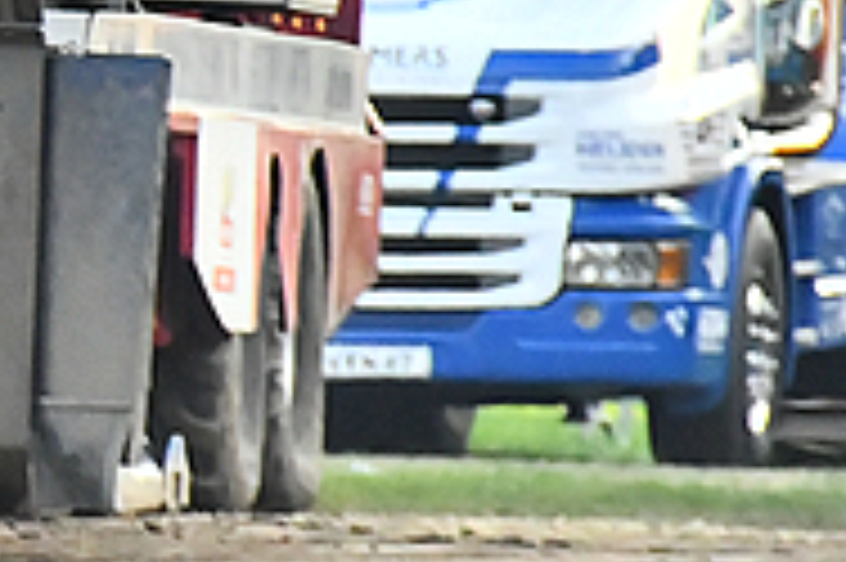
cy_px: 52
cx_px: -644
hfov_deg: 1.2
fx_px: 40407
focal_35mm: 1721
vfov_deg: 0.8
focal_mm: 270
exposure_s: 1/1250
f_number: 5.6
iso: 2500
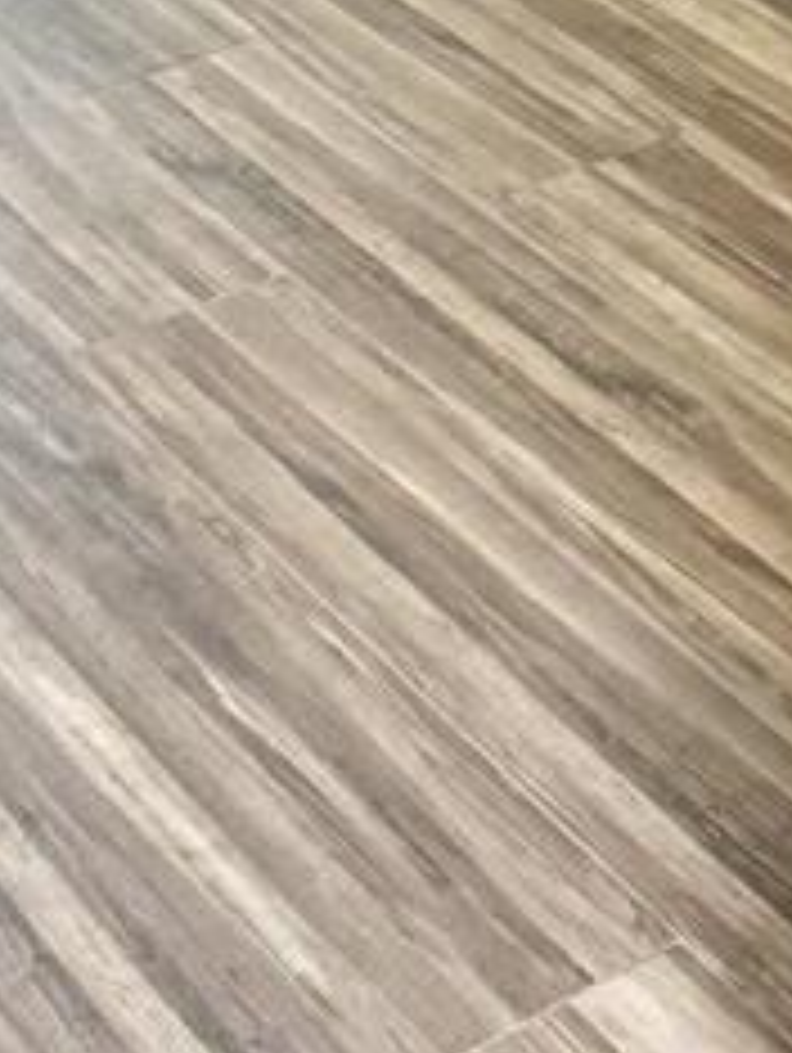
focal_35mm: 105
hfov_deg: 14.1
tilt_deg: -9.5
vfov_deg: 16.0
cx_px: 558
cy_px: -814
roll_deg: -0.1
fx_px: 3197
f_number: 1.78
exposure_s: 1/253
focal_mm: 6.76
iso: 100
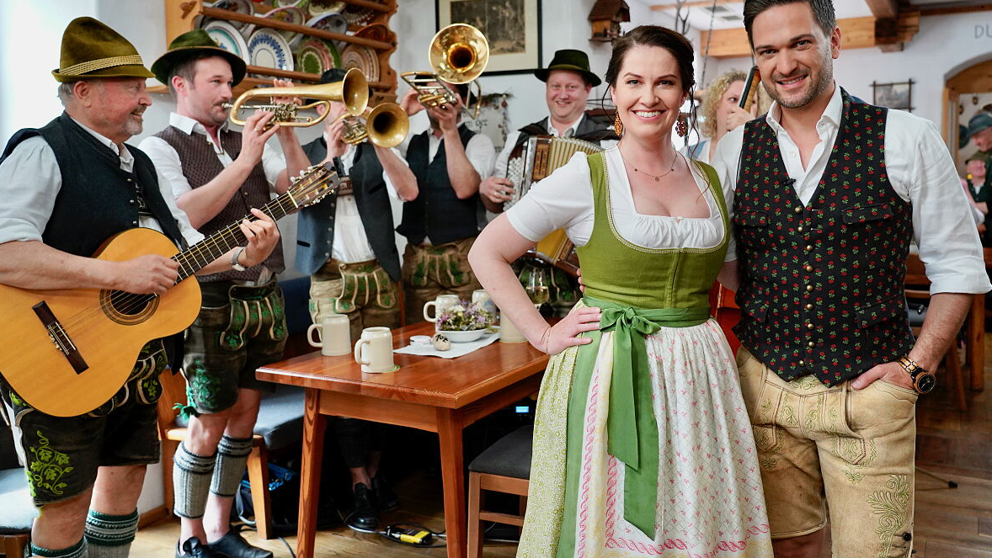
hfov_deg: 61.0
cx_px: 502
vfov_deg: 36.6
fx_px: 842
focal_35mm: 32
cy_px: 240
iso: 2500
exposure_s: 1/160
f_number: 4
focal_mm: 30
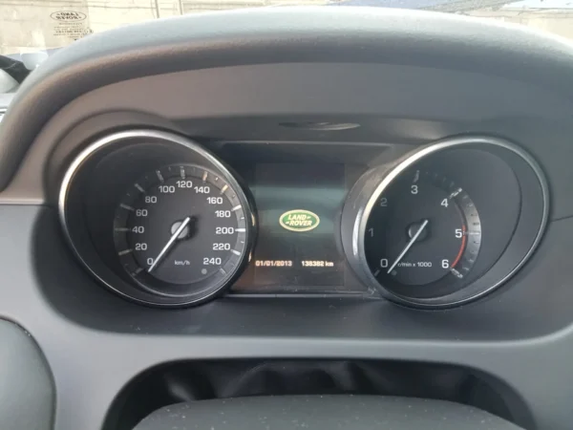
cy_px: 215
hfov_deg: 63.4
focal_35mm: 28
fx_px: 463
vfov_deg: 49.7
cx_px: 286
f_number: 2.2
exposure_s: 1/33.3
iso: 322
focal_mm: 3.46
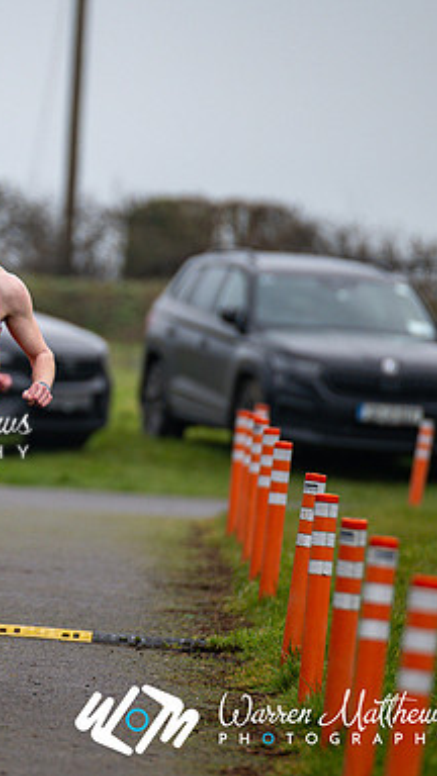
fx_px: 14667
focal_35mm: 712
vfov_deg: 3.0
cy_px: 388
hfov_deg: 1.7
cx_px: -105
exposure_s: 1/1600
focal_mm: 300
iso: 250
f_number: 2.8
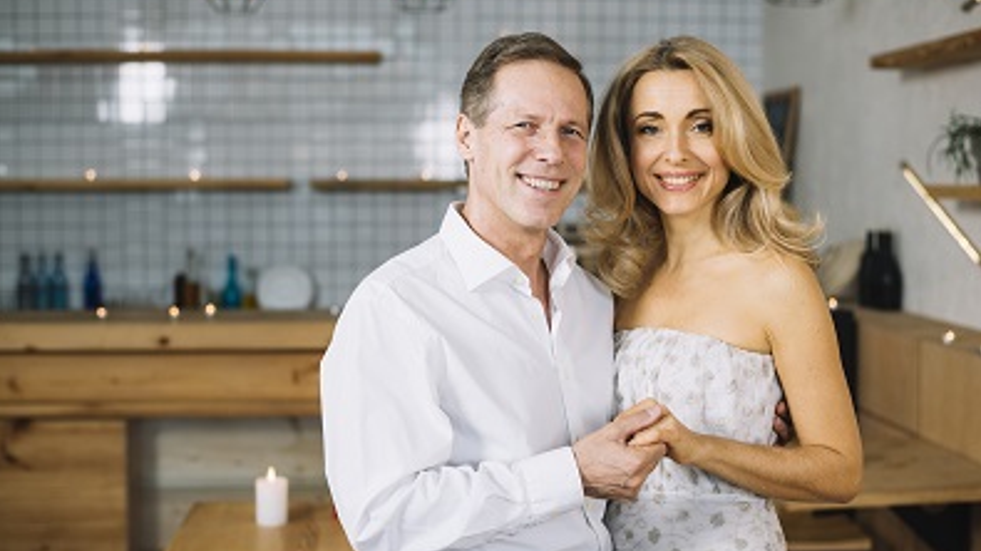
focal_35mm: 53
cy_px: 293
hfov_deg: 39.2
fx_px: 1378
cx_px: 487
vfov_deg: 22.6
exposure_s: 1/160
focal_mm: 50
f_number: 2.8
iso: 100
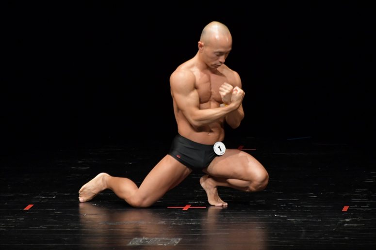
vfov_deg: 3.1
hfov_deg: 4.6
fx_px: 4698
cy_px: 125
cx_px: 188
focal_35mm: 450
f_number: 5.6
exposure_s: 1/400
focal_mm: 300
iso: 3200
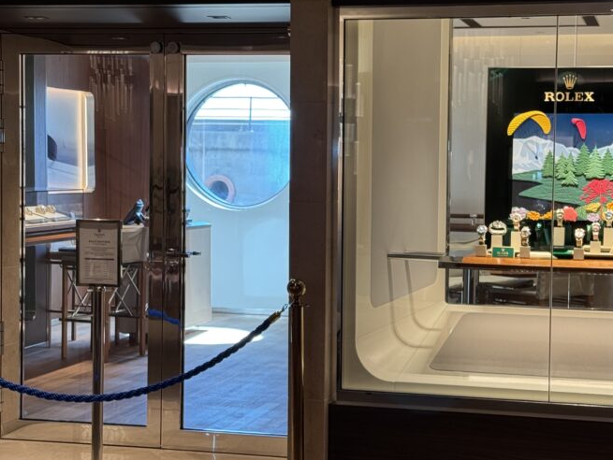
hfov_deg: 26.0
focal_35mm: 75
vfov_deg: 19.7
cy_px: 242
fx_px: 1329
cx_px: 328
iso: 80
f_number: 1.78
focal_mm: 6.76
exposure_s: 1/254
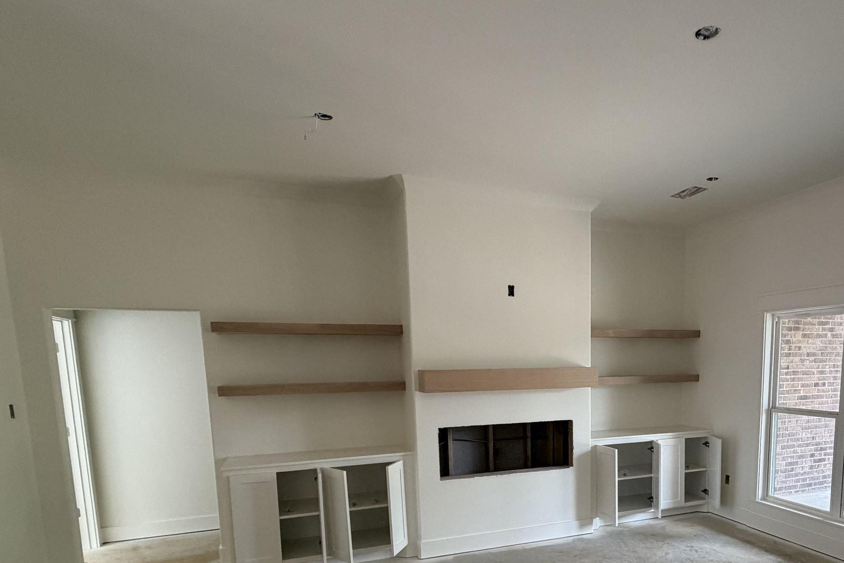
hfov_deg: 71.8
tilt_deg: -8.5
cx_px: 556
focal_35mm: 24
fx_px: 563
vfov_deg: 50.3
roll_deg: +0.9
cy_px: 440
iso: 320
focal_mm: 2.22
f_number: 2.2
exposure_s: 1/66
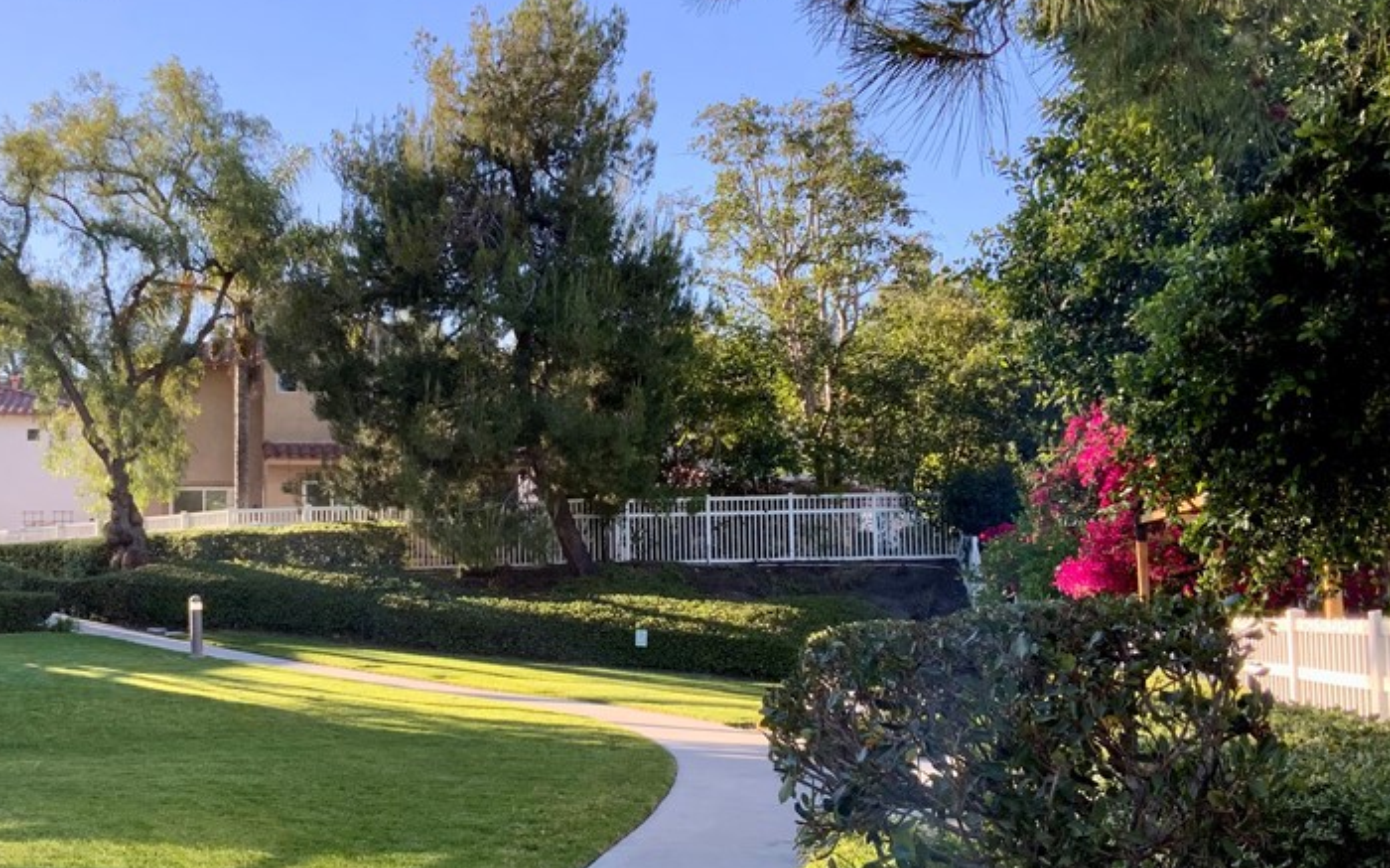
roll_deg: +0.9
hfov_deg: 44.2
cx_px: 566
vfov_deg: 28.5
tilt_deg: +3.8
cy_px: 510
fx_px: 1704
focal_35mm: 45
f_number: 1.8
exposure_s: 1/397
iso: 16
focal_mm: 3
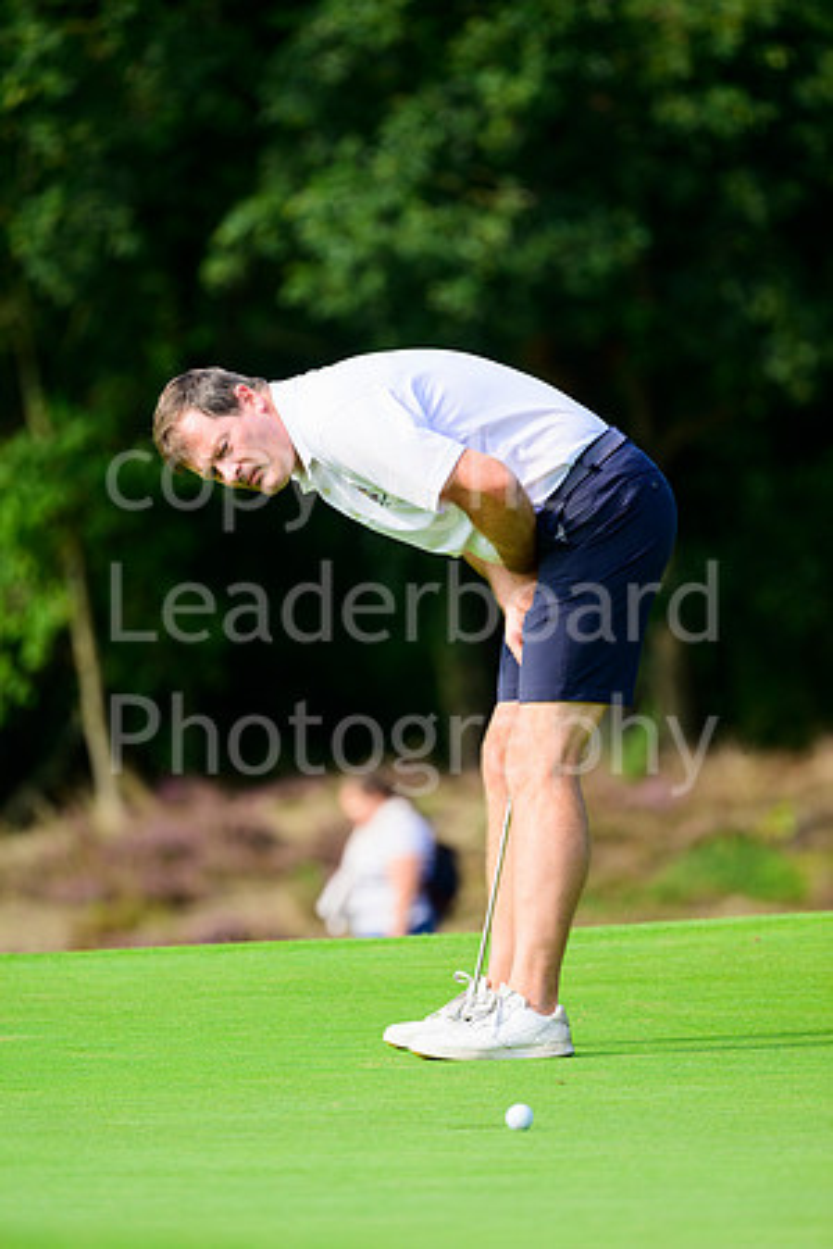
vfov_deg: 5.2
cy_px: 624
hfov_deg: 3.4
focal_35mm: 400
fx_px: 13882
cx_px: 416
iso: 800
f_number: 5.6
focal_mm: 400
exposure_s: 1/1600
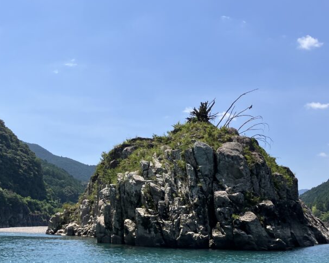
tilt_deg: +6.3
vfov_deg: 32.4
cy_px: 184
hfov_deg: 40.2
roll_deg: -1.6
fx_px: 448
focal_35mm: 46
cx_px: 191
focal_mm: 3.99
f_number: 1.8
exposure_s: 1/2404
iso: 32
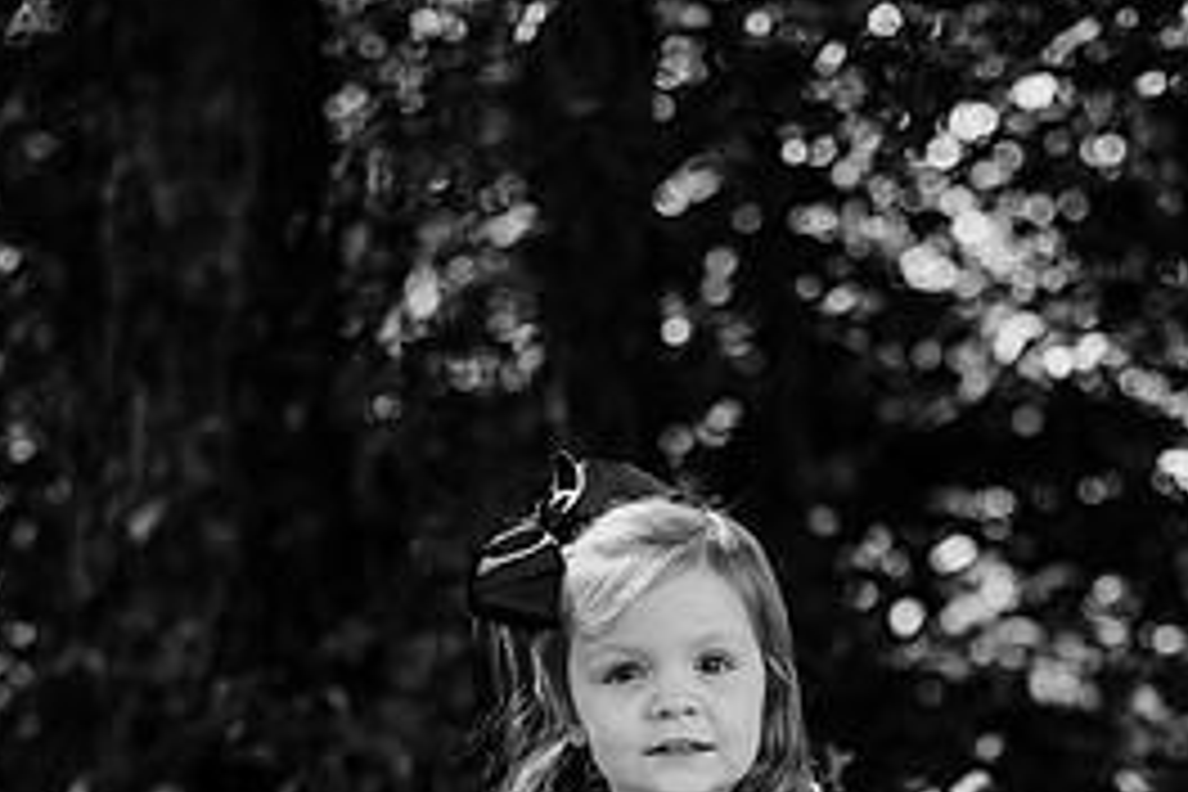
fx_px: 3630
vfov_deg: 12.3
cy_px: 835
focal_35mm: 110
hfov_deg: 18.6
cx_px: 698
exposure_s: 1/1000
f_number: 2
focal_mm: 50
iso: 200
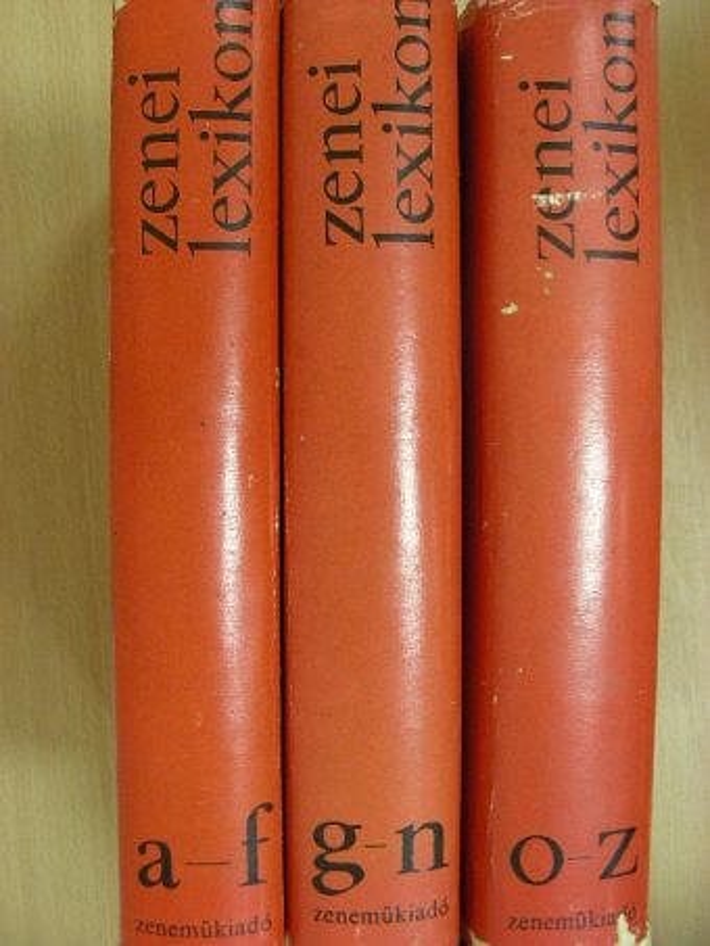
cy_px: 473
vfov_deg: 45.8
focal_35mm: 41
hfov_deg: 35.2
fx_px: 1121
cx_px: 355
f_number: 3.5
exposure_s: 1/12.6
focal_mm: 6.8
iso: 200
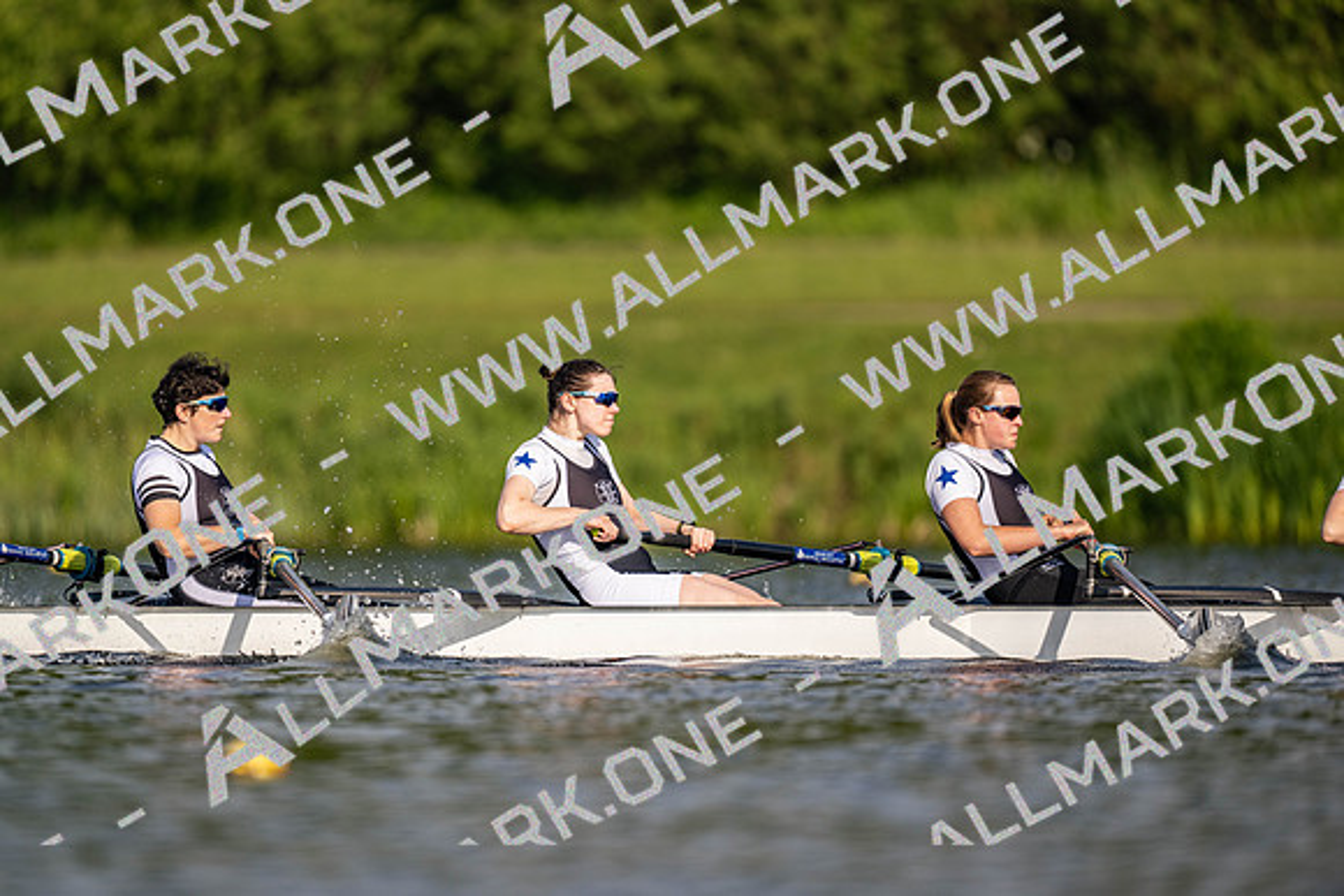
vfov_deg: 2.3
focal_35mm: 600
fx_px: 22404
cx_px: 672
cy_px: 448
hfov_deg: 3.4
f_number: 4
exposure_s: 1/2500
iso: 220
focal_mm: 600
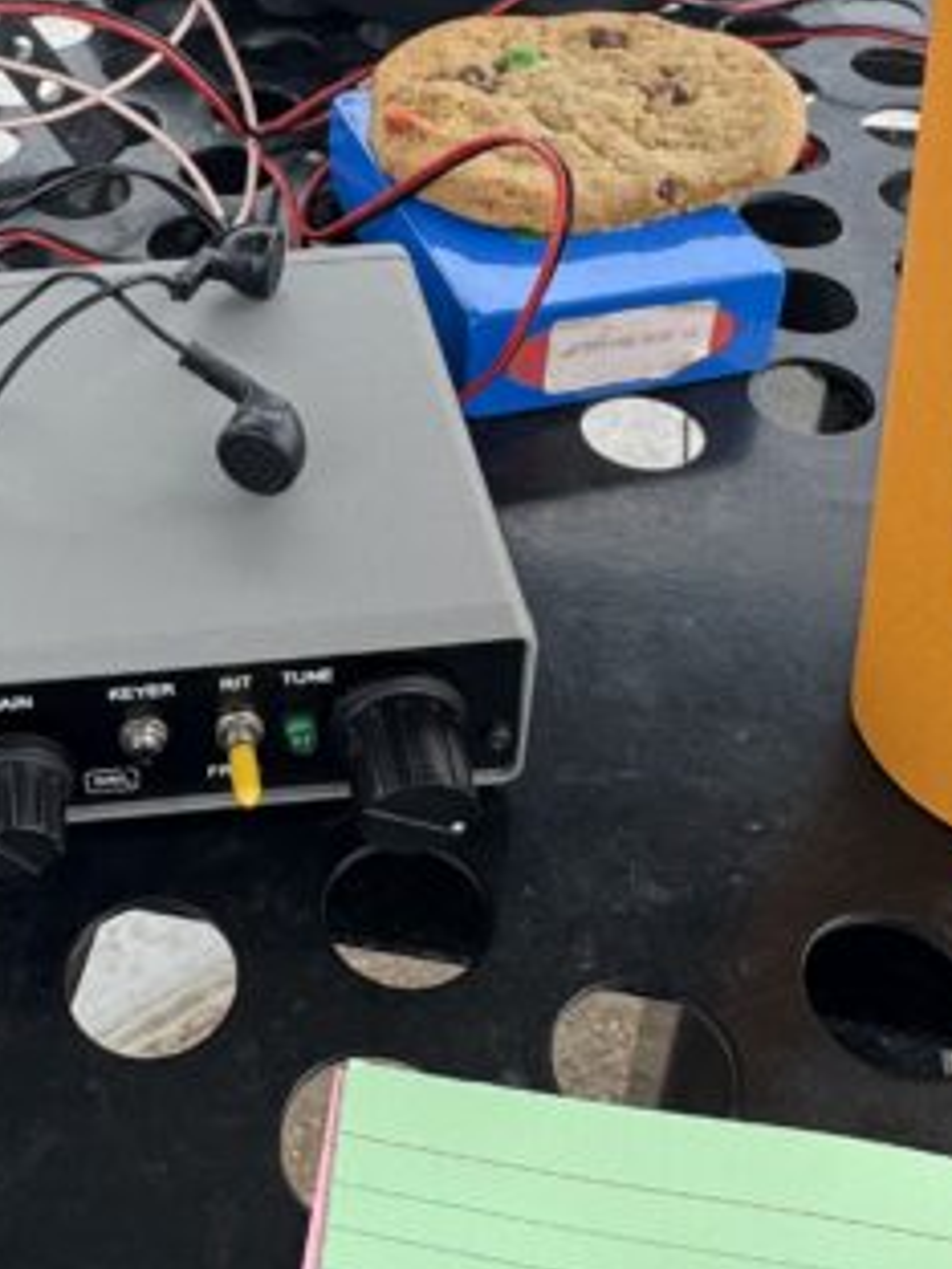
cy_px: 240
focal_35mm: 46
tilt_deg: -32.3
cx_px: 232
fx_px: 1687
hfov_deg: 30.9
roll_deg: +0.7
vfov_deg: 39.5
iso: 40
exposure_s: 1/443
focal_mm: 2.22
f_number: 2.2
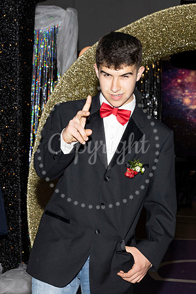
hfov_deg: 17.4
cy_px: 147
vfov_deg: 26.0
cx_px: 59
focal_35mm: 78
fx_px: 637
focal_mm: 52
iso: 1000
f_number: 5.6
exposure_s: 1/100
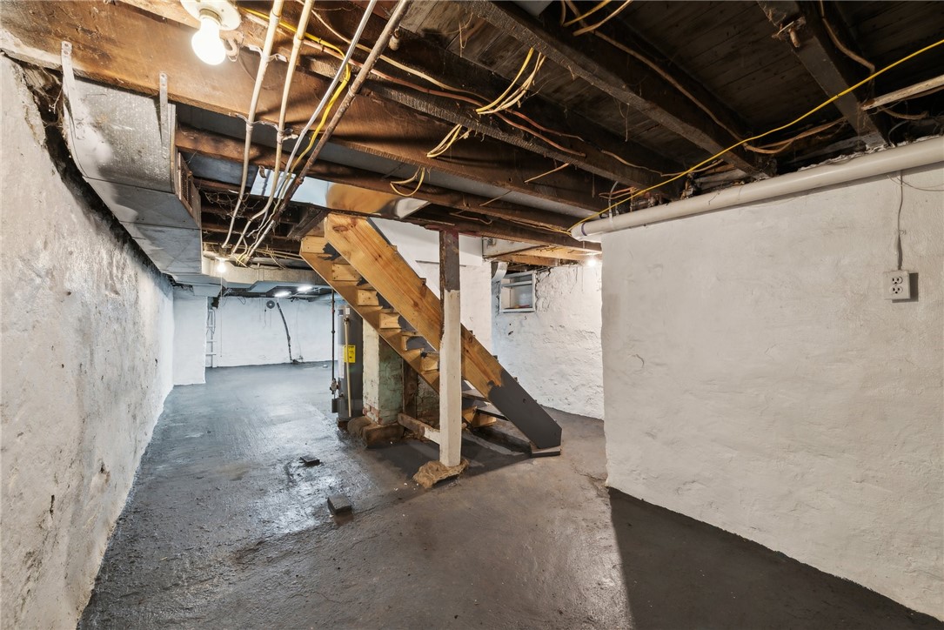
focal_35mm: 14
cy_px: 315
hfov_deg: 104.2
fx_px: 367
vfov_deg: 81.2
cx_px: 472
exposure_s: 1/1.25
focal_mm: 14
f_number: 11
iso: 50
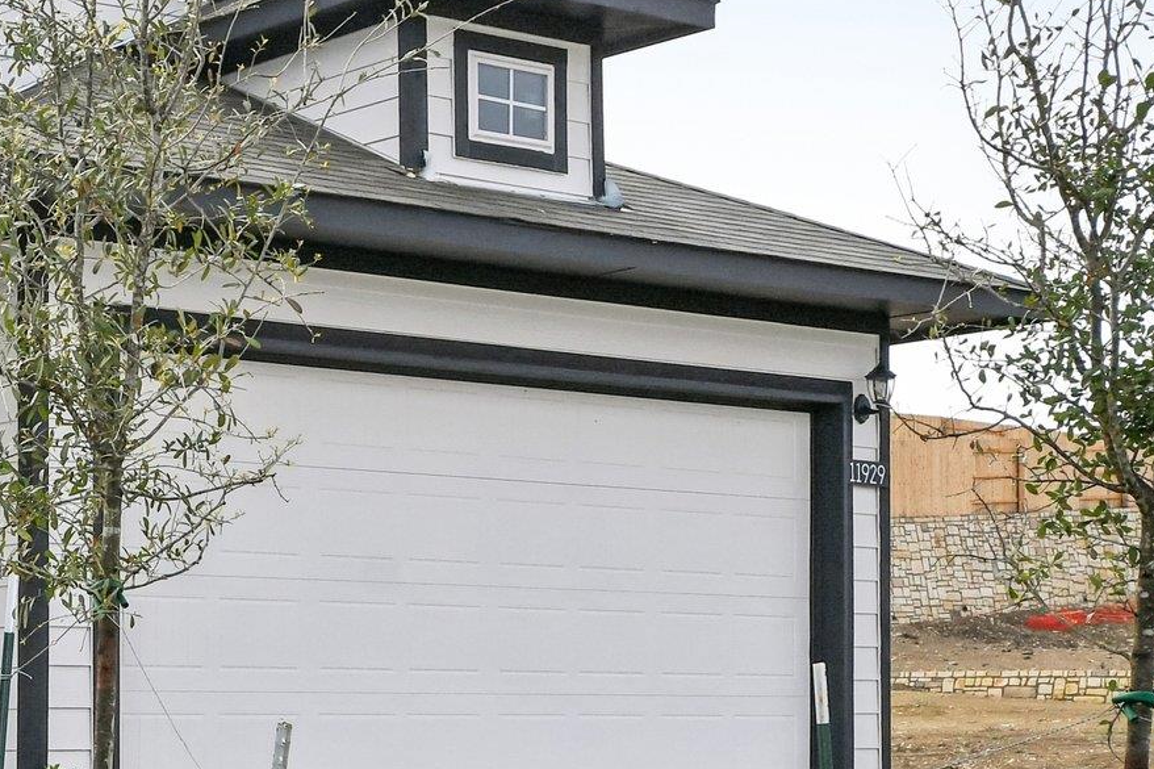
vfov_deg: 17.7
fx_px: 2468
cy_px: 302
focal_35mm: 77
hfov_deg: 24.2
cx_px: -175
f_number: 8
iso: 400
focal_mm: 22
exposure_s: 1/1600
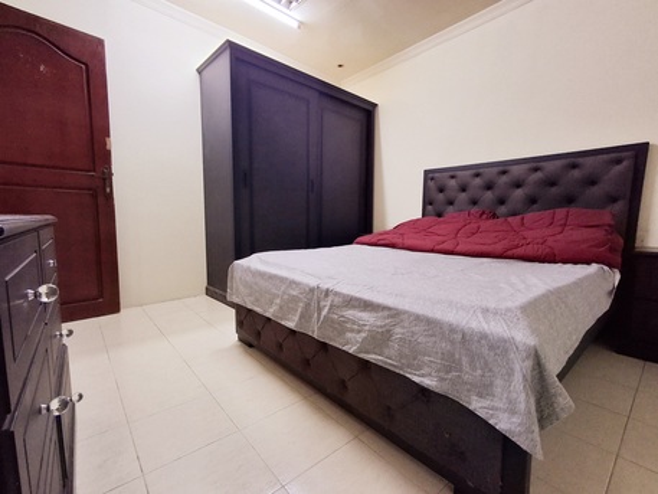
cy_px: 247
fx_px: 304
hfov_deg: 94.5
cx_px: 329
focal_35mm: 16
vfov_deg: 78.1
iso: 160
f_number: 2.2
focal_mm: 1.64
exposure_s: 1/40
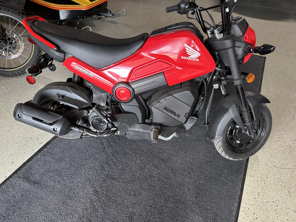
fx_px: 205
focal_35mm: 24
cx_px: 148
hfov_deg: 71.6
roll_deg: -1.8
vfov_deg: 56.8
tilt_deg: -40.7
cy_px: 111
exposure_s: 1/60
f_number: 1.78
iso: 125
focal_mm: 6.86
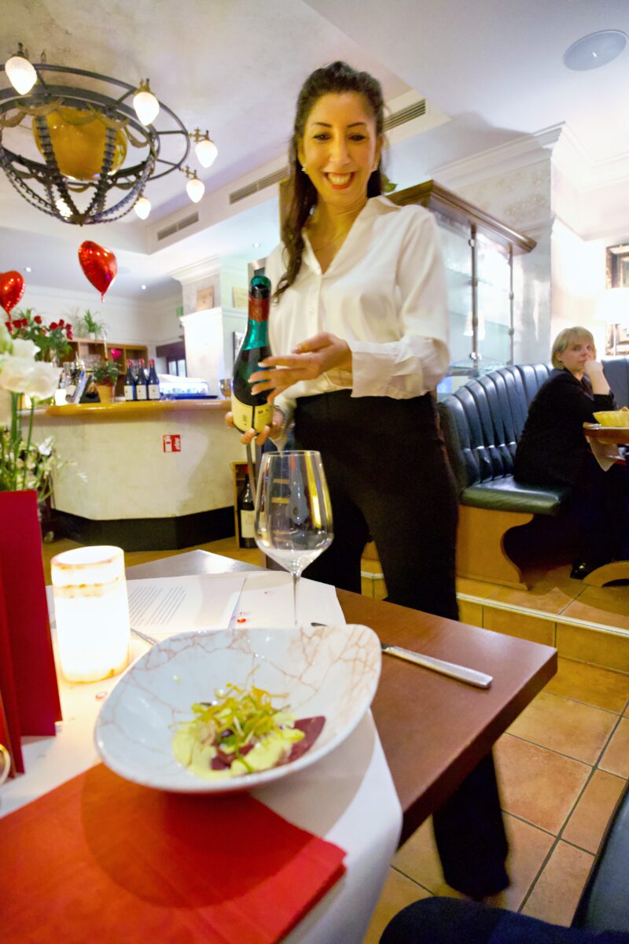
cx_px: 314
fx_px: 524
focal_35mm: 20
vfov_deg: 84.0
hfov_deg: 61.9
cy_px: 472
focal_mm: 20
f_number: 4
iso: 8000
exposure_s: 1/30
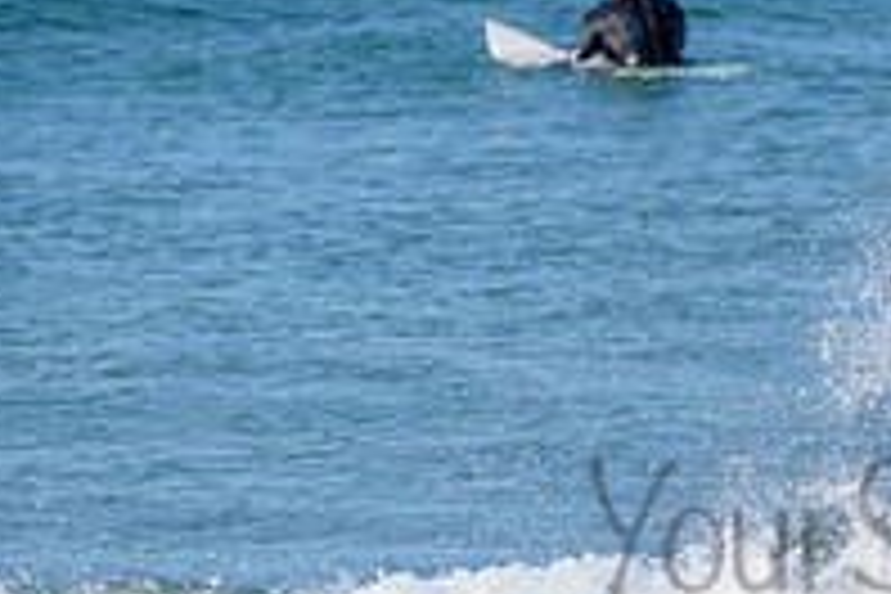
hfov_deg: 1.4
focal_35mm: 1466
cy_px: 488
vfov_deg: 0.9
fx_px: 36281
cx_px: 1053
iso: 360
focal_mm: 500
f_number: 5.6
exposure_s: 1/2000
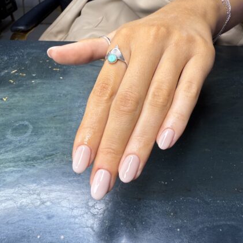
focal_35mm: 29
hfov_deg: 55.6
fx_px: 230
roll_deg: +2.1
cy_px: 144
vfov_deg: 55.3
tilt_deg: -40.8
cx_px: 124
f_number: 2.2
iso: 50
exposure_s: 1/99
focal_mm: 2.22
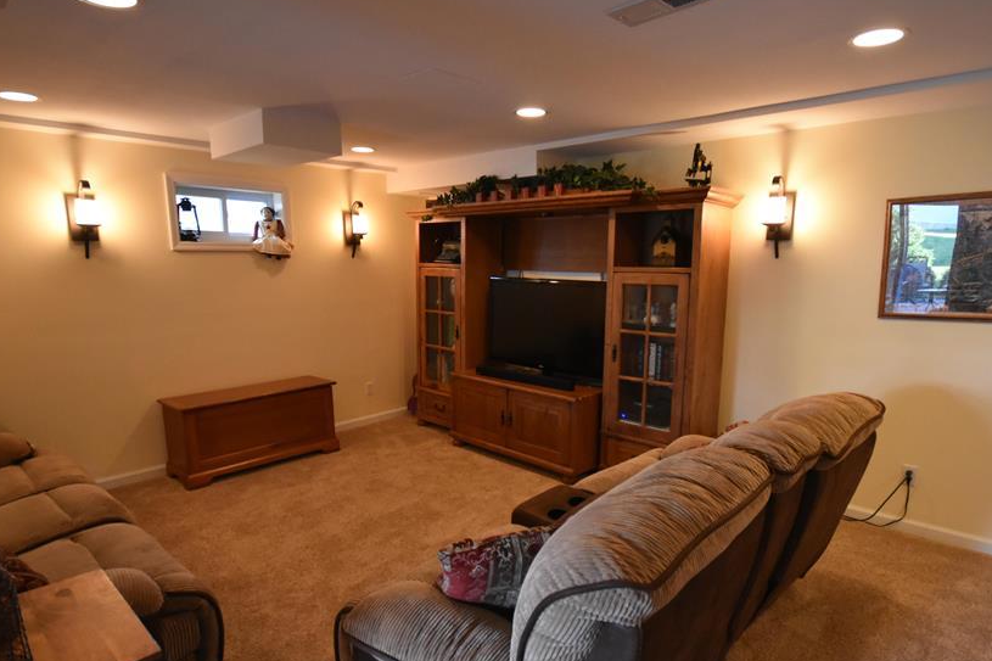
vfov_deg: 61.9
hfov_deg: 84.0
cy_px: 349
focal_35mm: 20
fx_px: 551
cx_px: 514
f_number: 4
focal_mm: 10
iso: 2200
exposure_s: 1/60
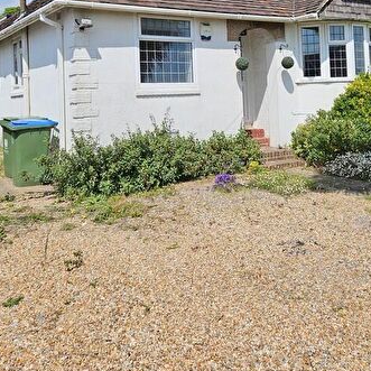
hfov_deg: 38.7
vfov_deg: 37.9
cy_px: 82
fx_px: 521
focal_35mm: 43
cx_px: 249
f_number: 1.8
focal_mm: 5.4
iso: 25
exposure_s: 1/3390
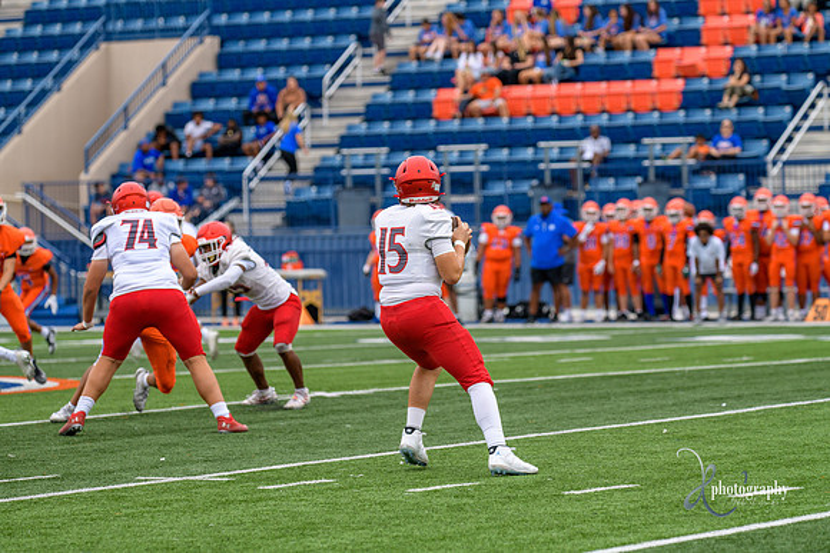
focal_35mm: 180
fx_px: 4151
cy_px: 276
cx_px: 415
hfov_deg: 11.4
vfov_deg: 7.6
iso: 250
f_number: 3.5
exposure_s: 1/800
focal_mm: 180
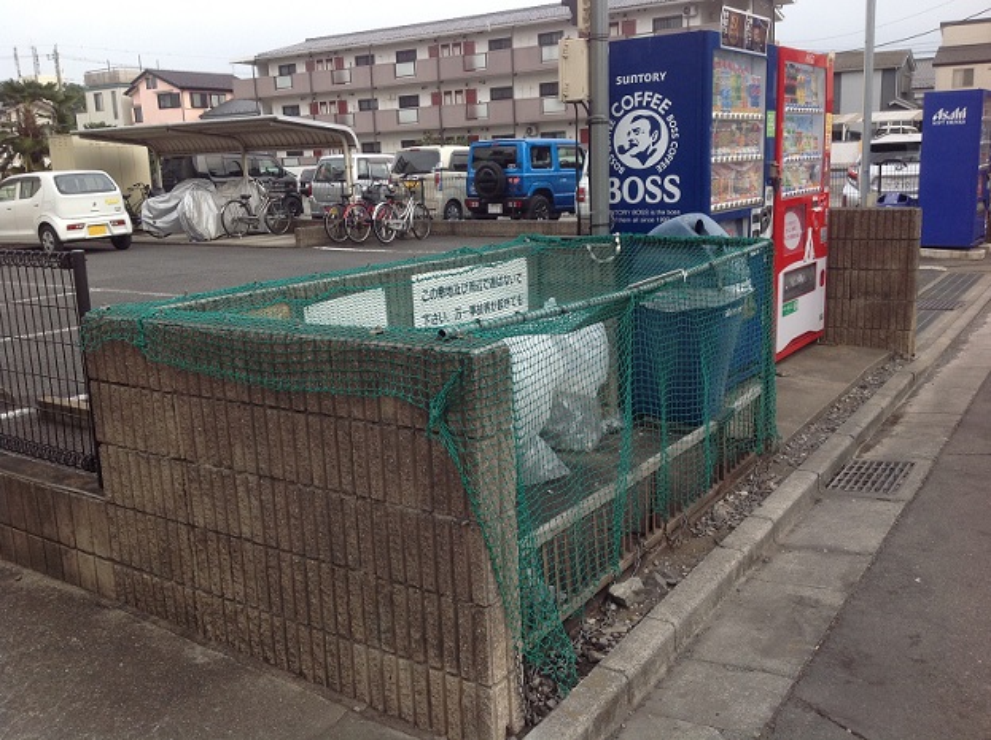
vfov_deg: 40.6
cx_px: 496
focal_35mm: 35
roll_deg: +1.2
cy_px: 370
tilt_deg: -12.4
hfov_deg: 52.7
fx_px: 1000
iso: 50
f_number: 2.4
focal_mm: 4.28
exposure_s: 1/308
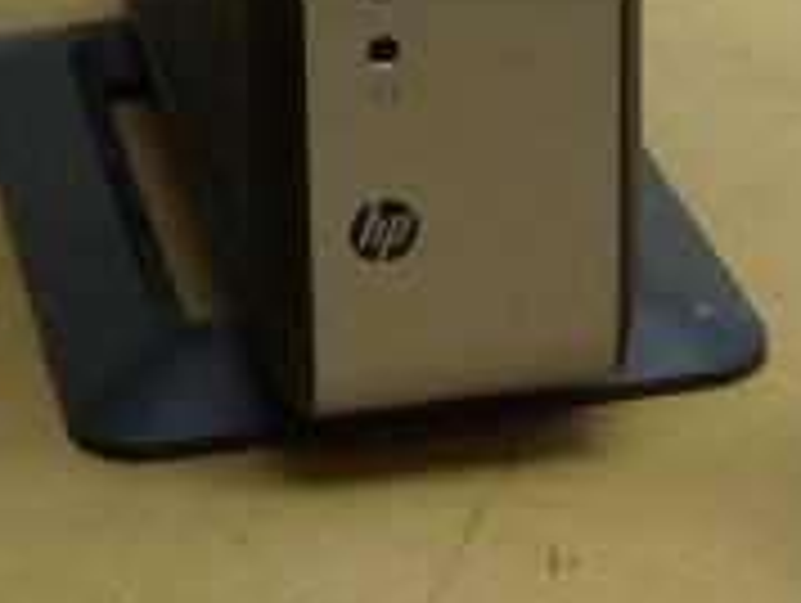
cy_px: -50
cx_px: 572
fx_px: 3638
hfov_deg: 12.5
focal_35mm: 157
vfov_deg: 9.4
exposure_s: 1/25
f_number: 2.8
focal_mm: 5.8
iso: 80
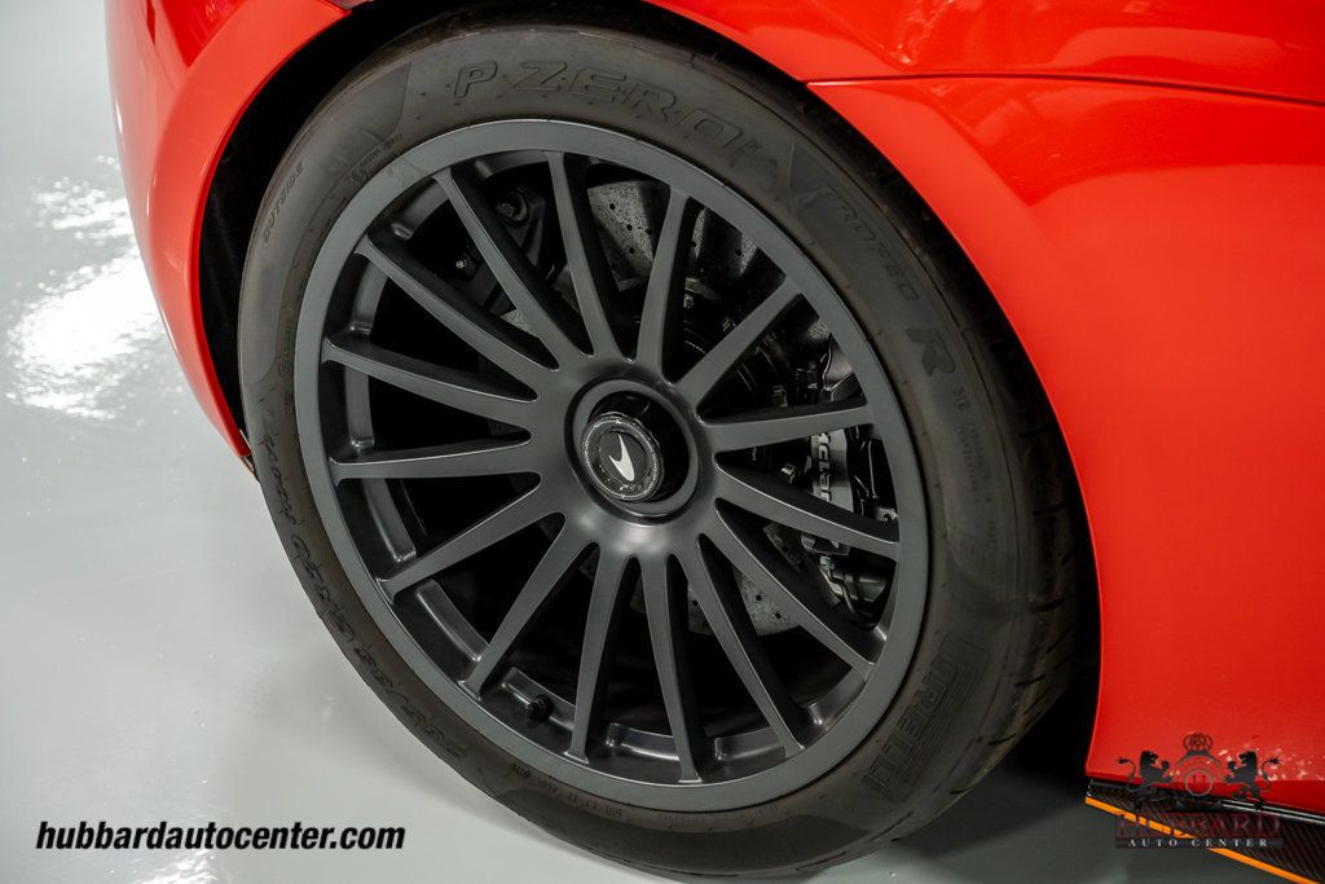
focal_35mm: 70
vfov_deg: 19.5
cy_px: 442
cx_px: 662
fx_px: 2577
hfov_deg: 28.8
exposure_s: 1/60
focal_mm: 70
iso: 800
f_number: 5
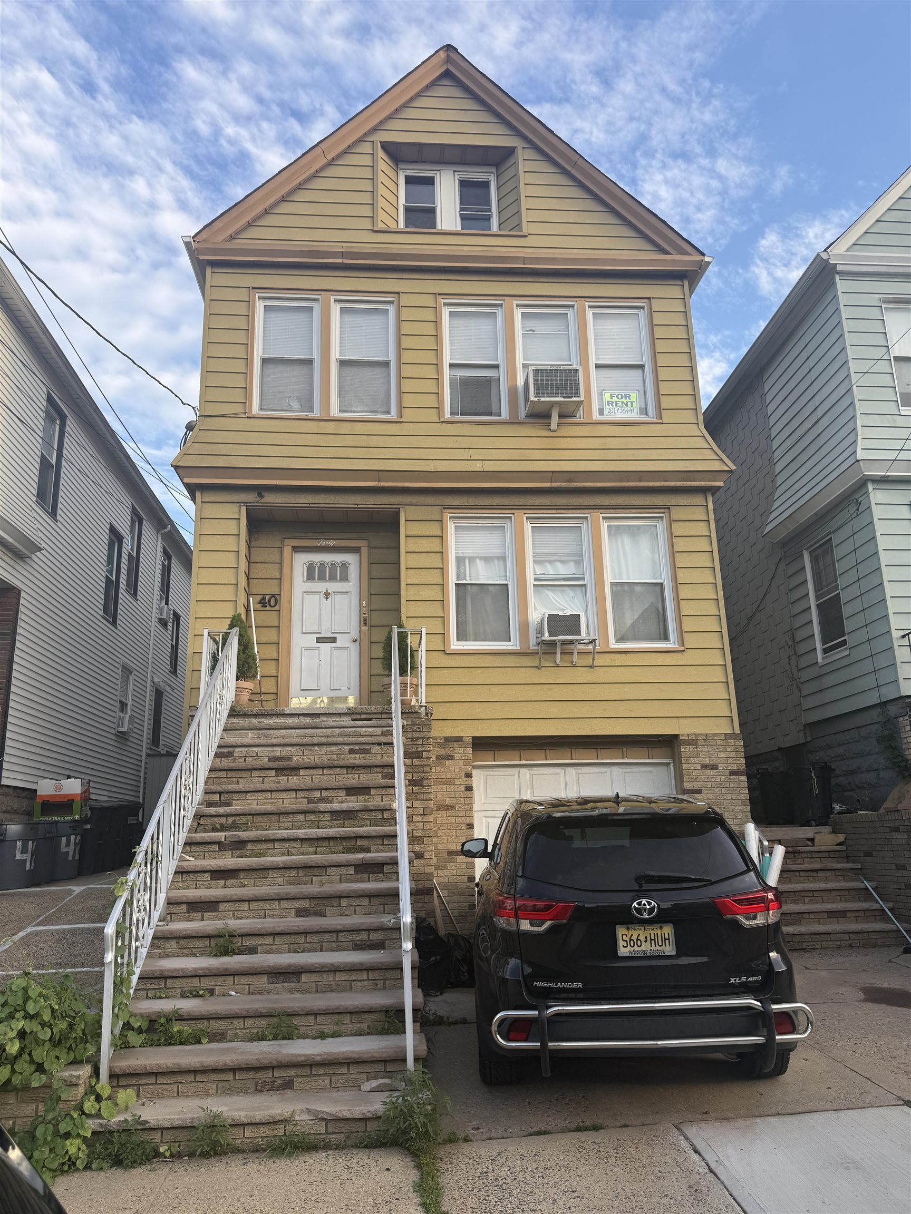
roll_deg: +1.6
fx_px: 842
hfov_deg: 56.8
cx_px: 456
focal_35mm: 24
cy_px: 607
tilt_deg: +16.9
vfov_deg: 71.6
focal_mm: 6.76
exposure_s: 1/772
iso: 80
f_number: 1.78
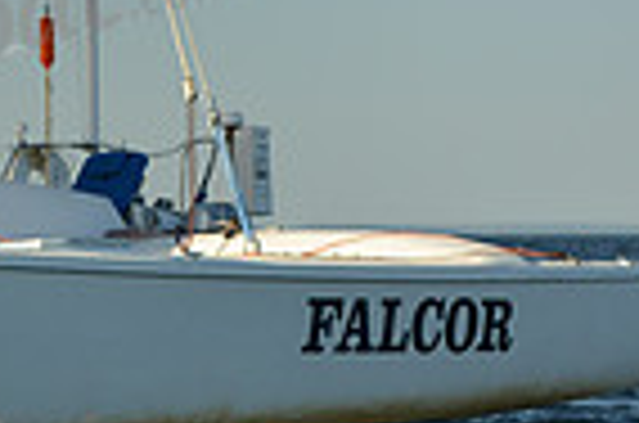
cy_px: -128
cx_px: -626
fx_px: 5083
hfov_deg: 7.0
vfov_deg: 4.7
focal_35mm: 287
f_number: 4
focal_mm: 70
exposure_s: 1/1000
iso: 320
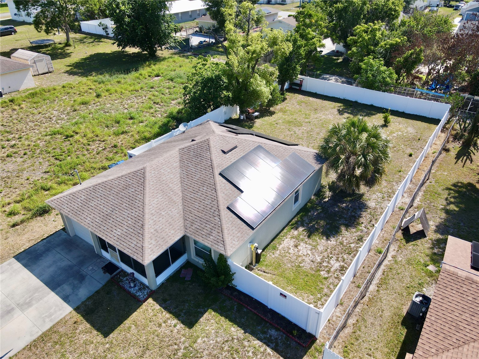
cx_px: 240
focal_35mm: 24
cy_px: 180
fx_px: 332
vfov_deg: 56.8
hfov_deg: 71.6
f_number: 2.8
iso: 100
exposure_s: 1/350
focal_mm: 4.5
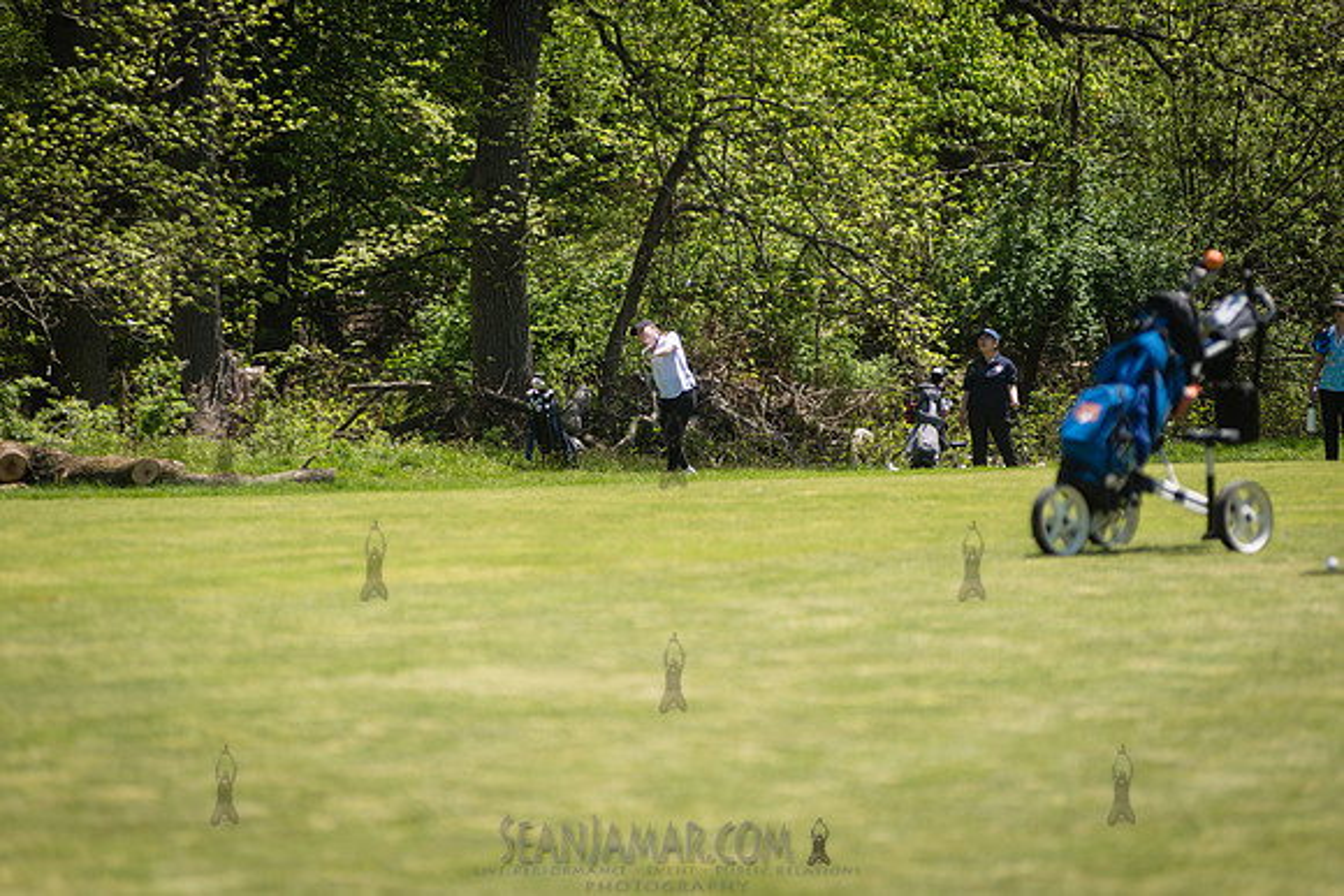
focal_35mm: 200
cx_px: 672
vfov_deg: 6.9
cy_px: 448
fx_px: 7468
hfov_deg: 10.3
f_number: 3.5
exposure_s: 1/1000
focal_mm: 200
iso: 100
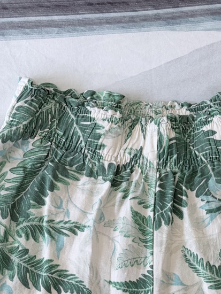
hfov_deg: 23.2
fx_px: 536
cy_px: 266
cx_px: 145
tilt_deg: -80.0
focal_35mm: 63
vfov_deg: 29.4
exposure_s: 1/343
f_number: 1.6
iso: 50
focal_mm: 5.96
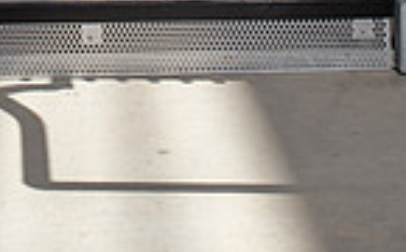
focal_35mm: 111
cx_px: 92
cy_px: -356
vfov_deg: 10.2
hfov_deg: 18.7
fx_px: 1226
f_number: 7.1
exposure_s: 1/320
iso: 160
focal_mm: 35
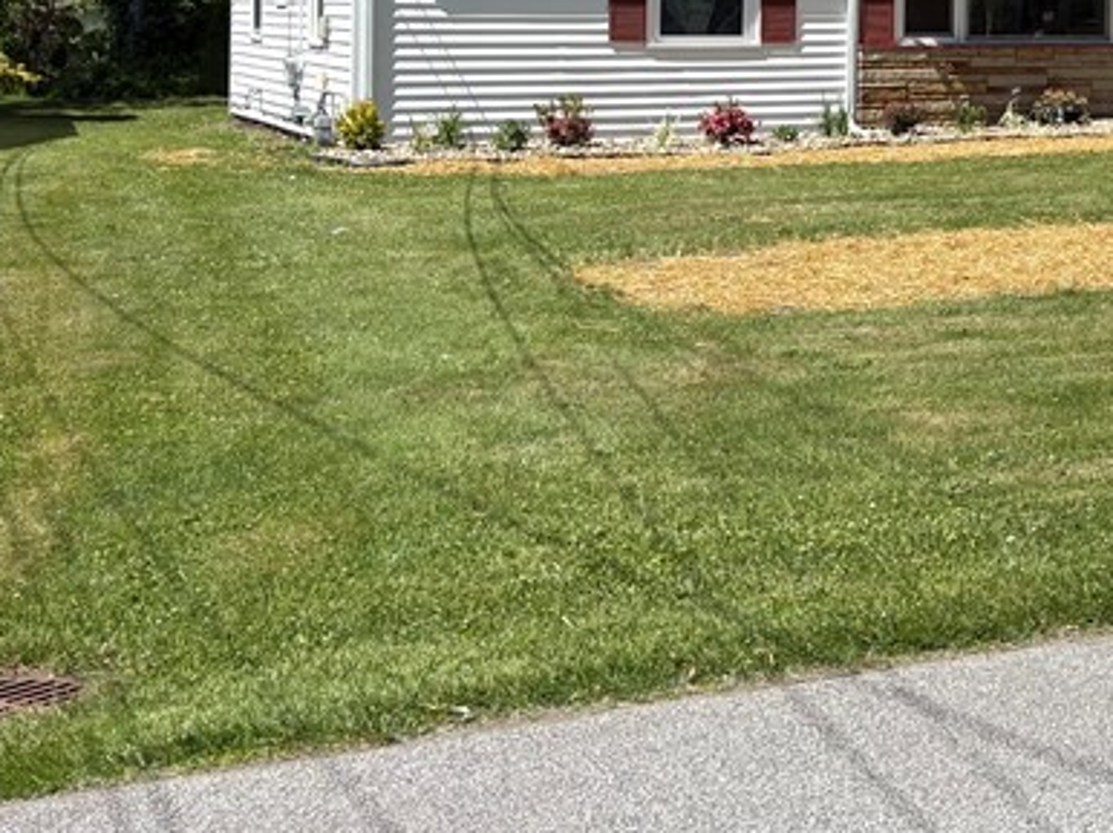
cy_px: -17
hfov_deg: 24.9
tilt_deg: +1.0
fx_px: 2217
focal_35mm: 69
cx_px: 1404
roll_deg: -0.2
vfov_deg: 20.5
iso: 50
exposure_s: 1/2985
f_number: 1.6
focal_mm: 5.96
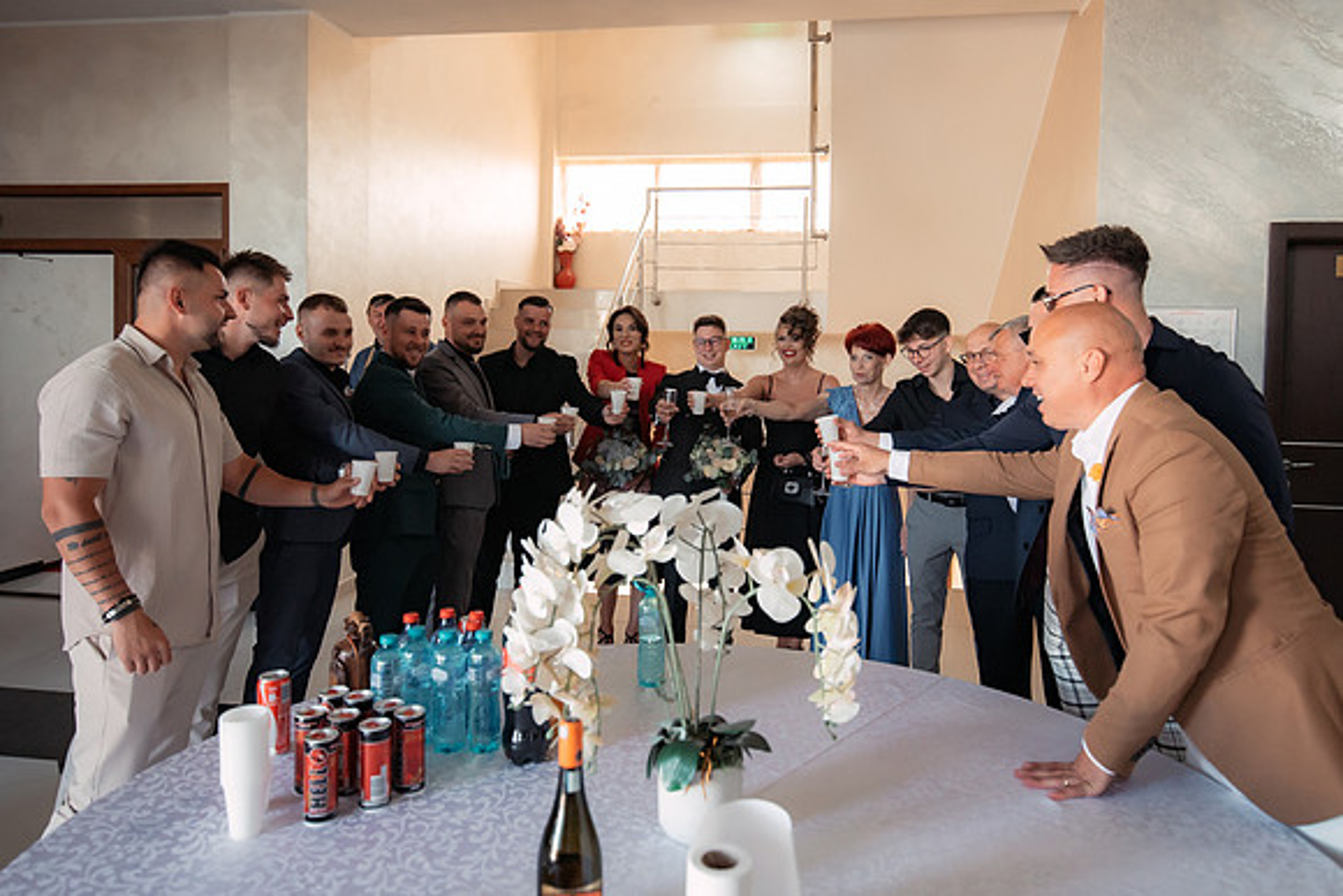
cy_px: 379
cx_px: 672
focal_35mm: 26
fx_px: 952
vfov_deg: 50.2
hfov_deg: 70.4
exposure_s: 1/250
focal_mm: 22
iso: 1600
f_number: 2.8
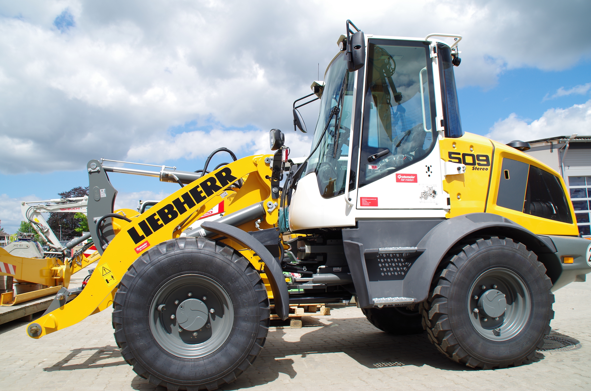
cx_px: 296
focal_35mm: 27
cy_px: 196
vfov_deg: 47.7
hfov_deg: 67.5
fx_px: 442
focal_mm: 18
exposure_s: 1/320
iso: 100
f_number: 7.1
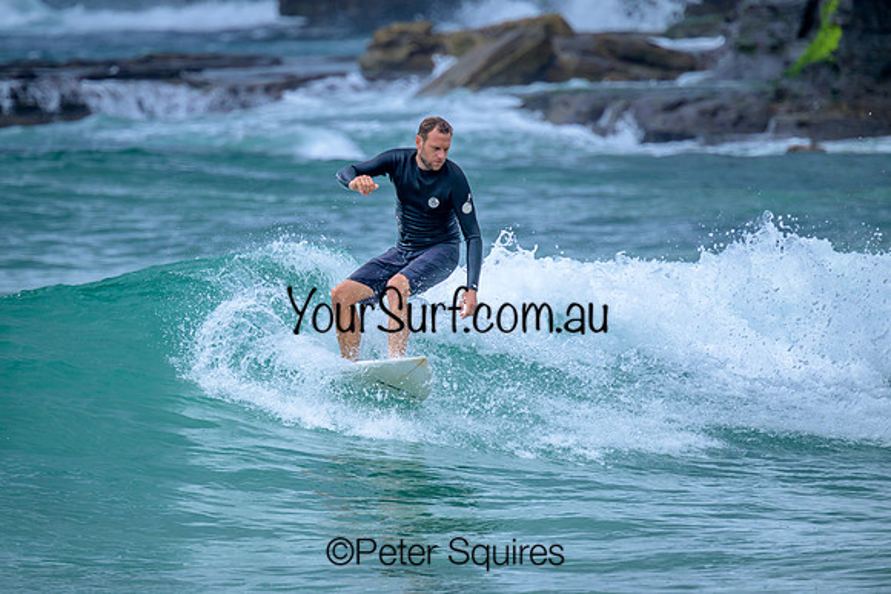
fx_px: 15563
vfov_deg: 2.2
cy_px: 299
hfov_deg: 3.3
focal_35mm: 629
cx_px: 392
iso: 1000
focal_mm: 560
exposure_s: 1/2000
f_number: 8
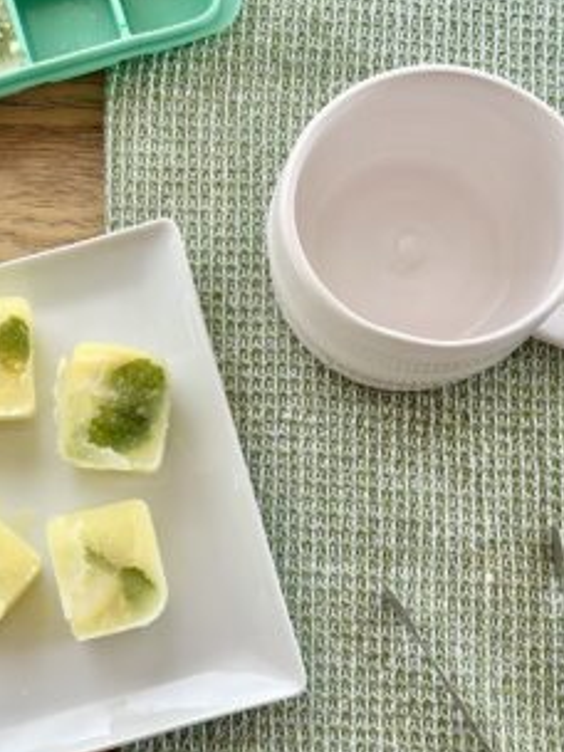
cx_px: 221
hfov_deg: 18.6
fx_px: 1716
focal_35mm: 79
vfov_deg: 24.7
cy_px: 364
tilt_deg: -79.5
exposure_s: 1/60
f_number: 1.78
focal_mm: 6.86
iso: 125
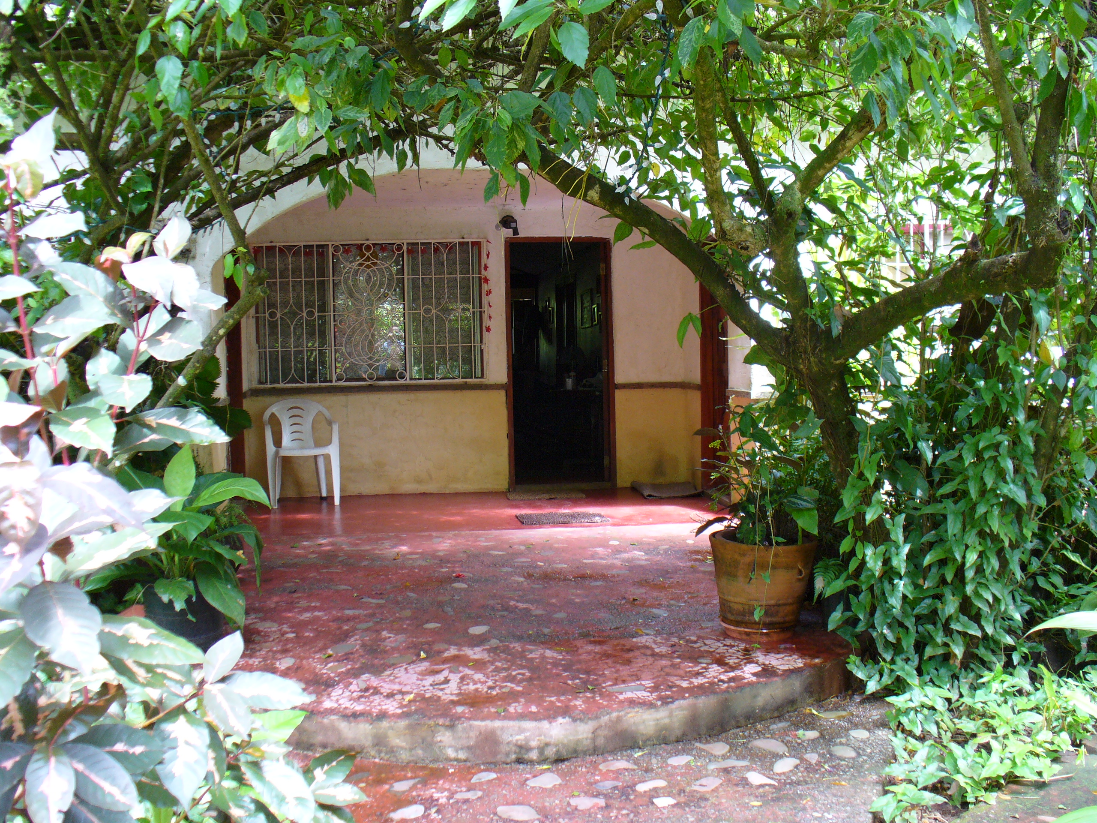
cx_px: 548
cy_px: 412
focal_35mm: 37
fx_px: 1173
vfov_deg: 38.7
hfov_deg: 50.1
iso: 100
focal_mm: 6.1
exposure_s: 1/40
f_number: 2.8
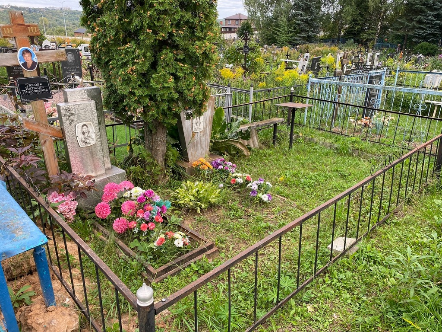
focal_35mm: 26
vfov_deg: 53.1
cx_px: 221
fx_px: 332
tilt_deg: -20.5
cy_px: 166
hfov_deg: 67.3
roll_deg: -2.1
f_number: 1.8
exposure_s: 1/140
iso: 32
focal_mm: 4.25
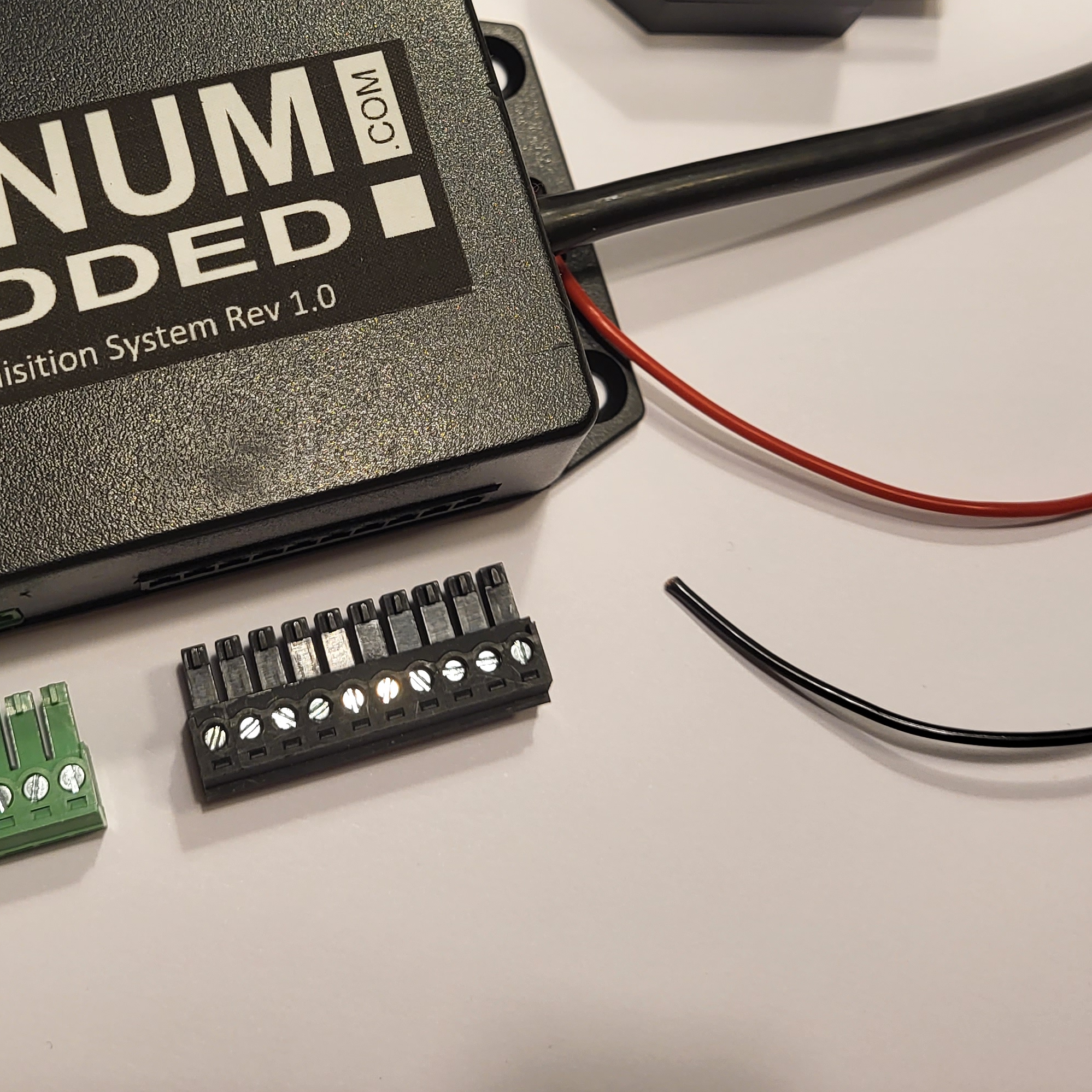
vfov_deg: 36.2
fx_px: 1642
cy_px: 309
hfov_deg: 36.4
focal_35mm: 46
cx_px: 350
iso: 160
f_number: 1.8
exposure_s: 1/100
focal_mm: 5.4
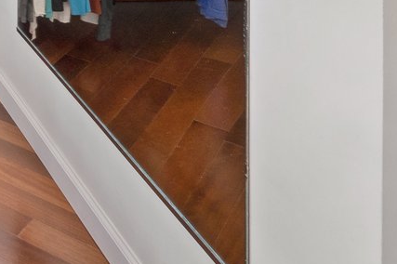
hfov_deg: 21.4
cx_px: -263
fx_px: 793
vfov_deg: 14.3
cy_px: -324
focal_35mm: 72
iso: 100
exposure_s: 1/1.67
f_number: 8
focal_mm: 10
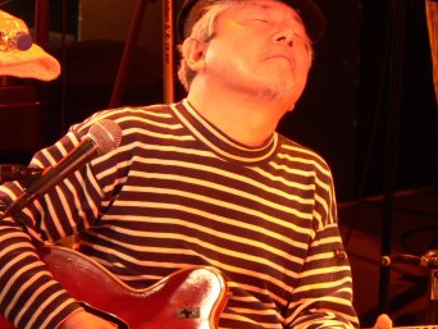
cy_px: 221
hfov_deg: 4.3
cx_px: 255
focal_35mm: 466
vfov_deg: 3.2
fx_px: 5900
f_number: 3.3
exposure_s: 1/50
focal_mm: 50.1
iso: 150
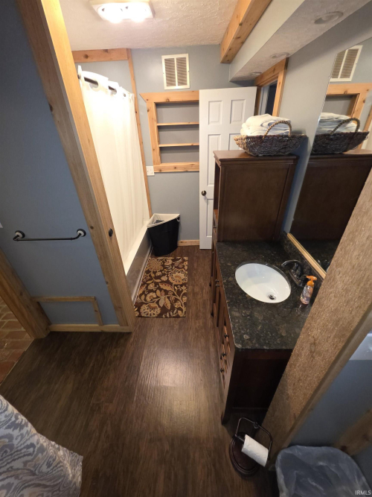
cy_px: 248
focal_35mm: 13
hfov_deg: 89.9
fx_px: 186
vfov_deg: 106.2
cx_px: 186
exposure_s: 1/60
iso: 250
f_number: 1.9
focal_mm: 2.2
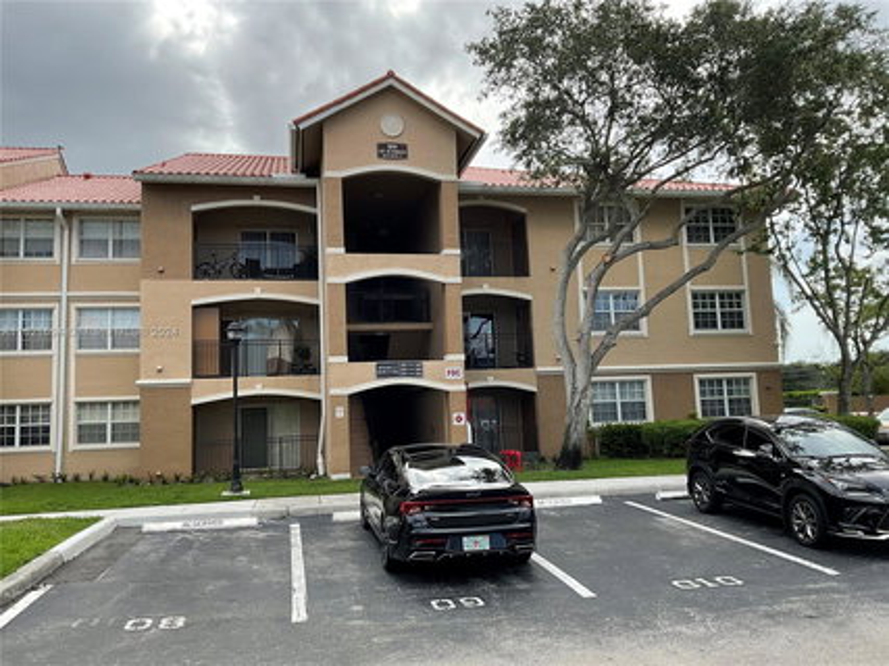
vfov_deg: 48.2
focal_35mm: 29
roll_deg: +1.9
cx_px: 444
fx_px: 745
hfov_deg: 61.7
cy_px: 333
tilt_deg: +5.9
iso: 16
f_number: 1.8
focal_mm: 3
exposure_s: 1/842
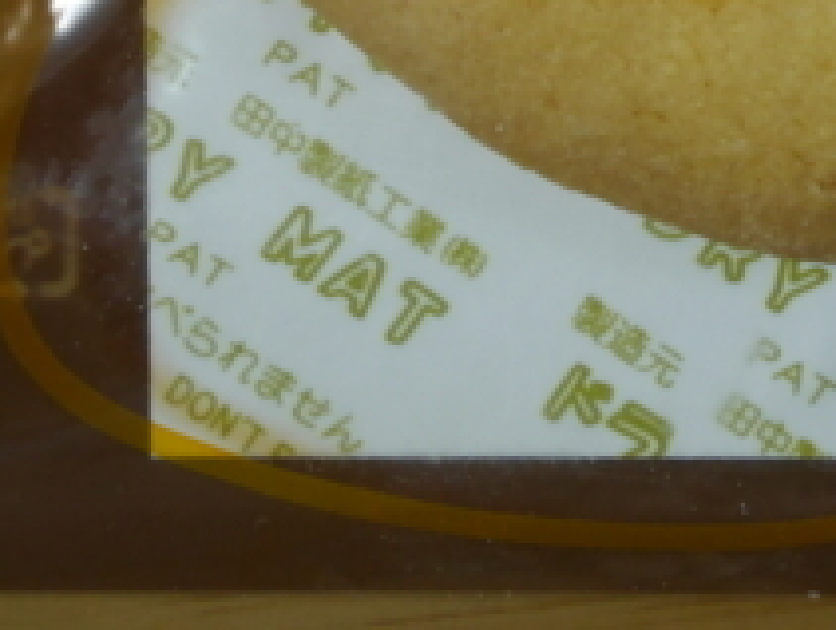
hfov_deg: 10.8
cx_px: 666
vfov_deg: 8.1
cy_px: -248
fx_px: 4403
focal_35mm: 182
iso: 800
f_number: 5.6
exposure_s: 1/30
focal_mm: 32
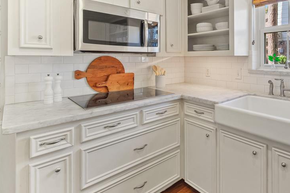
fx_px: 169
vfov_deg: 57.7
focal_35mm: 21
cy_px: 59
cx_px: 193
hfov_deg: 78.6
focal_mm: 10
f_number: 6.4
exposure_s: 1/6
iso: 640
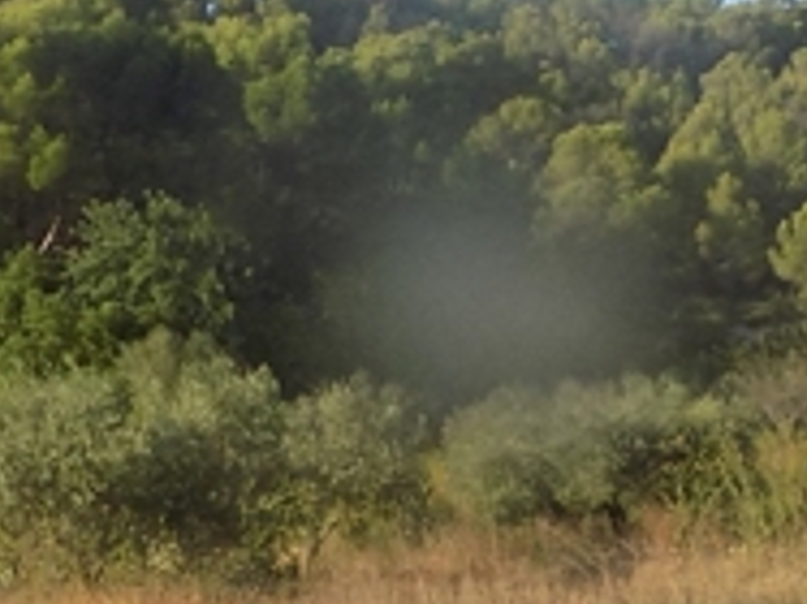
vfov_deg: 11.8
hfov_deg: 15.4
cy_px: 315
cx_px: 798
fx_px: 2936
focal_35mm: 126
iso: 80
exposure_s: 1/500
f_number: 3.1
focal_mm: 4
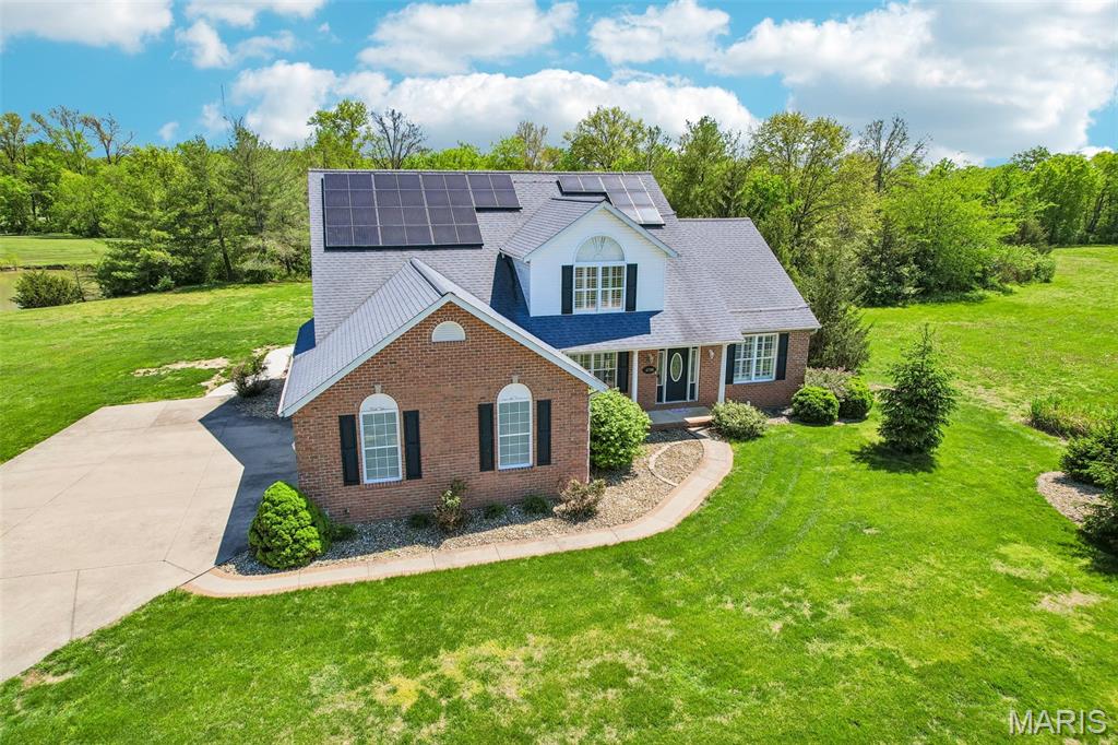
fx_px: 683
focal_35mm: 22
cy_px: 372
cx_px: 559
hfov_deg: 78.6
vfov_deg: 57.2
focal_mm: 8.4
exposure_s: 1/2500
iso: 100
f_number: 2.8
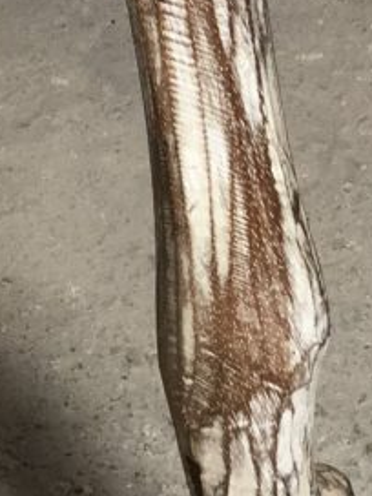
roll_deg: +8.9
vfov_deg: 9.8
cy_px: -201
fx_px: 2808
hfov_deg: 7.5
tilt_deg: -36.2
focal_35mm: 196
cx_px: -13
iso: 160
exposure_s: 1/25
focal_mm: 6
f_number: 2.4
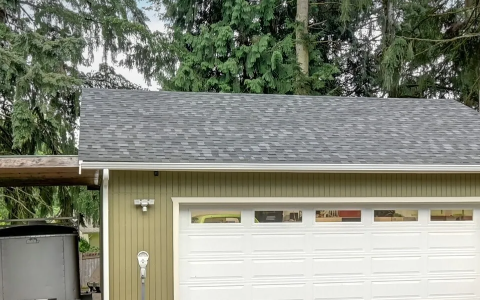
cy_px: 206
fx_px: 353
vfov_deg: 45.1
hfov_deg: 68.3
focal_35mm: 27
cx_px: 256
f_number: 11
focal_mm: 10
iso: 500
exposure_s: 1/3.33
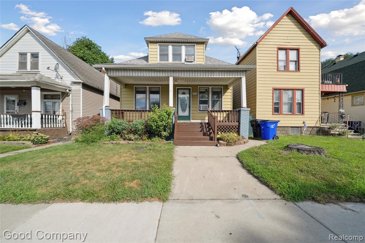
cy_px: 122
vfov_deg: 90.0
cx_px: 182
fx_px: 122
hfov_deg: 112.6
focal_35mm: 12
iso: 500
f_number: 8
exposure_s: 1/1600
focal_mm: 12
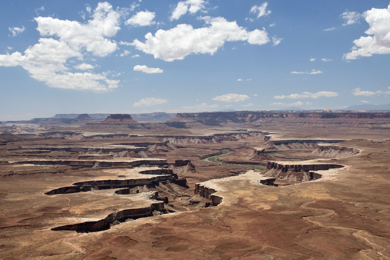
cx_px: 195
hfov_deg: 43.6
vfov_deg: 29.9
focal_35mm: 45
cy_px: 130
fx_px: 487
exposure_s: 1/250
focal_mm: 30
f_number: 16
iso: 640
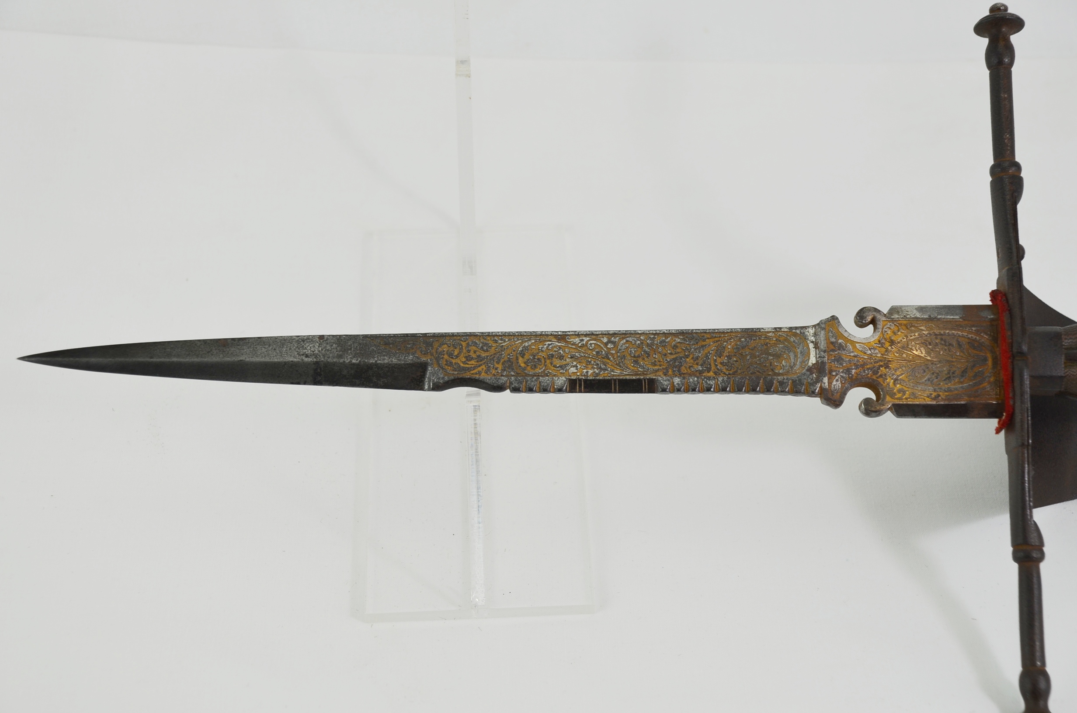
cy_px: 356
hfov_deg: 28.1
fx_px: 2150
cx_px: 538
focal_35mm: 72
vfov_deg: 18.8
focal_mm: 48
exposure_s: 1/160
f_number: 6.3
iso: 200
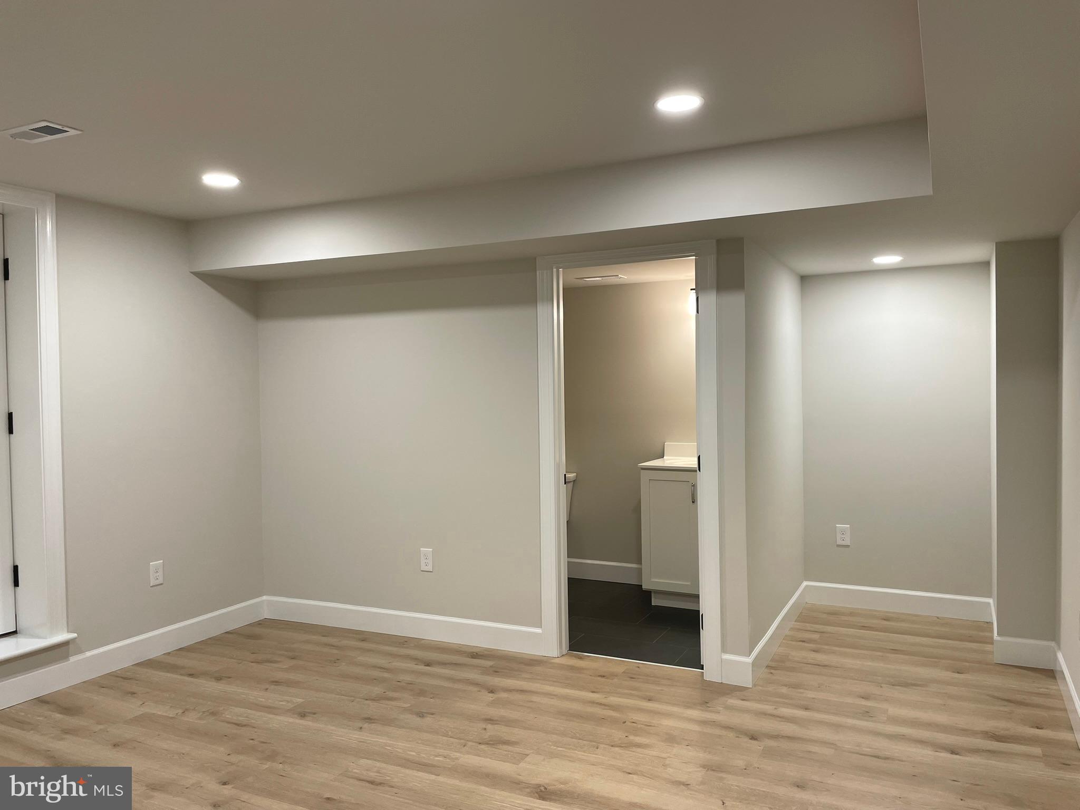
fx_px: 811
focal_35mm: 26
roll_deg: +0.8
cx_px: 540
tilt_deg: -2.3
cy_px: 405
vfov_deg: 53.1
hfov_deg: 67.3
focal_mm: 4.2
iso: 64
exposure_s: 1/60
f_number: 1.6
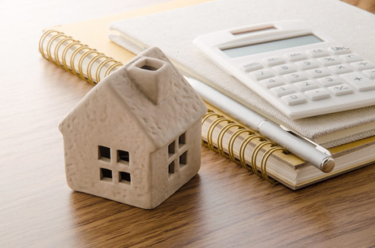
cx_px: 188
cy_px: 124
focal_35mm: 165
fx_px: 1715
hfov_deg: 12.5
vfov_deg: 8.3
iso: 100
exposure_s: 1/180
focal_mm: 110
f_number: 19
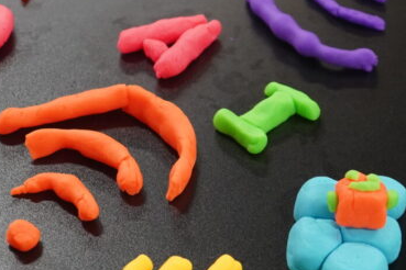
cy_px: 158
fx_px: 1410
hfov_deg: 16.4
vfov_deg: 11.0
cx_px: 196
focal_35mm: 125
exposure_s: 1/160
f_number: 4.5
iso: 4000
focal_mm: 45
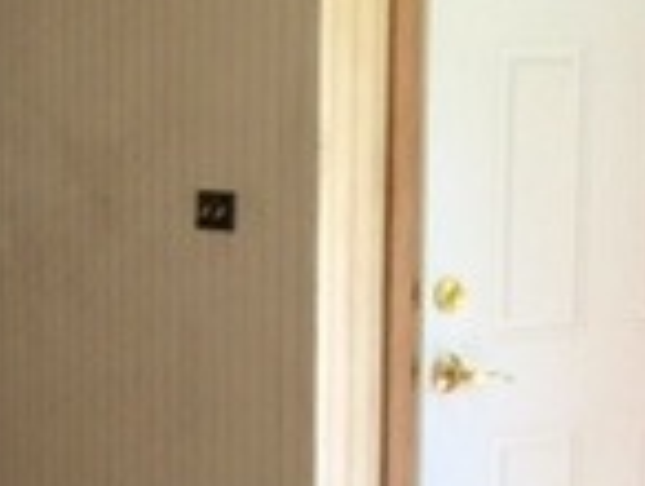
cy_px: 473
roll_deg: -0.6
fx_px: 2370
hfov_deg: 14.8
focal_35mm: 127
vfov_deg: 11.6
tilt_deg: -8.3
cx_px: -190
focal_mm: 4.15
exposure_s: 1/40
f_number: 2.2
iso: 32
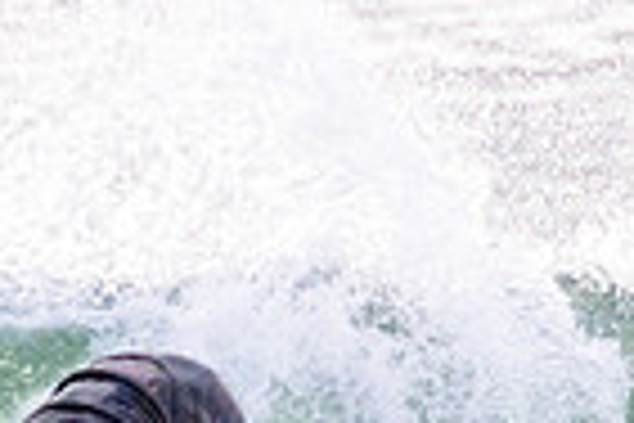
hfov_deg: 0.5
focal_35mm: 4381
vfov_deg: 0.3
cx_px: 355
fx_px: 77148
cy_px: 468
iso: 2200
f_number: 11
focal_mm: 800
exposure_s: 1/2000
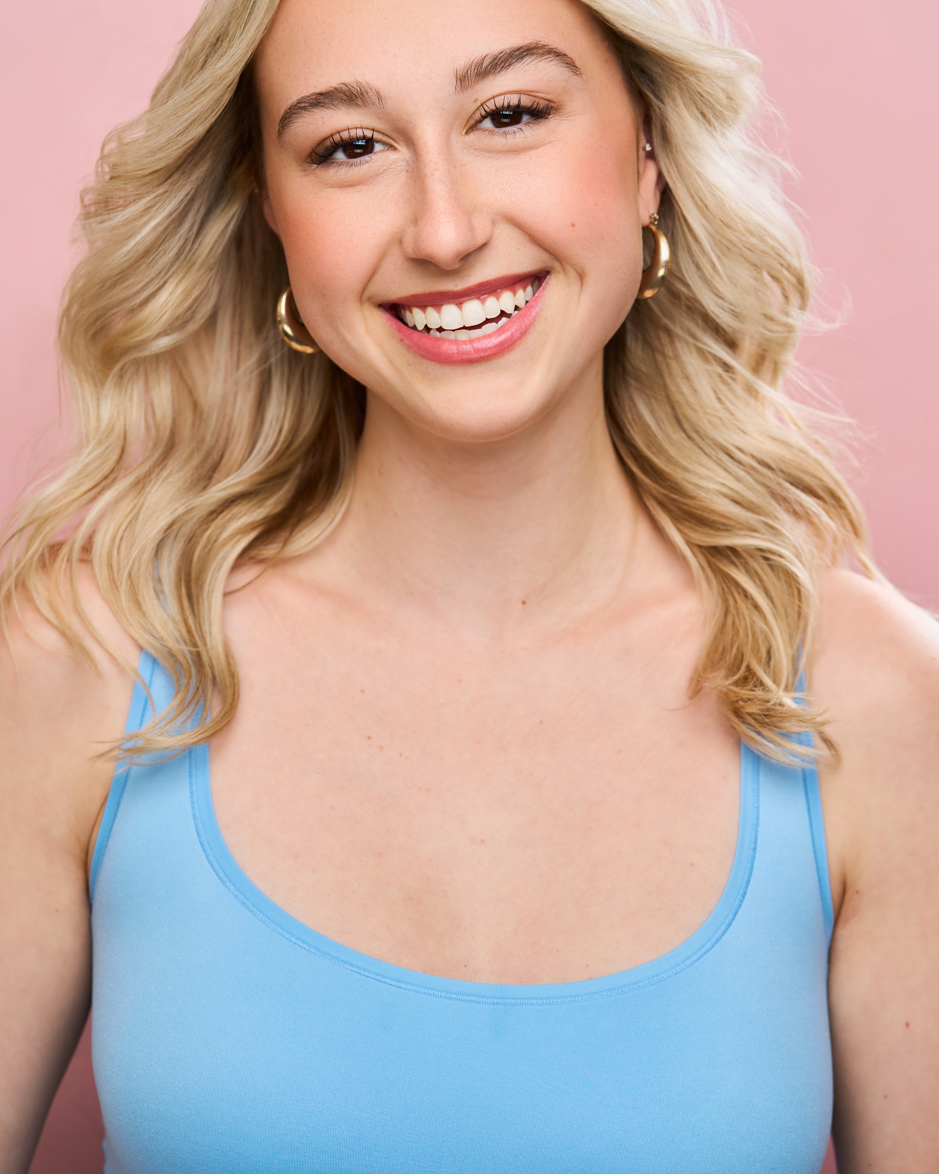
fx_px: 3335
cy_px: 495
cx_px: 470
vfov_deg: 19.9
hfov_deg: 16.0
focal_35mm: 96
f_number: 5.6
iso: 250
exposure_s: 1/160
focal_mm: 85
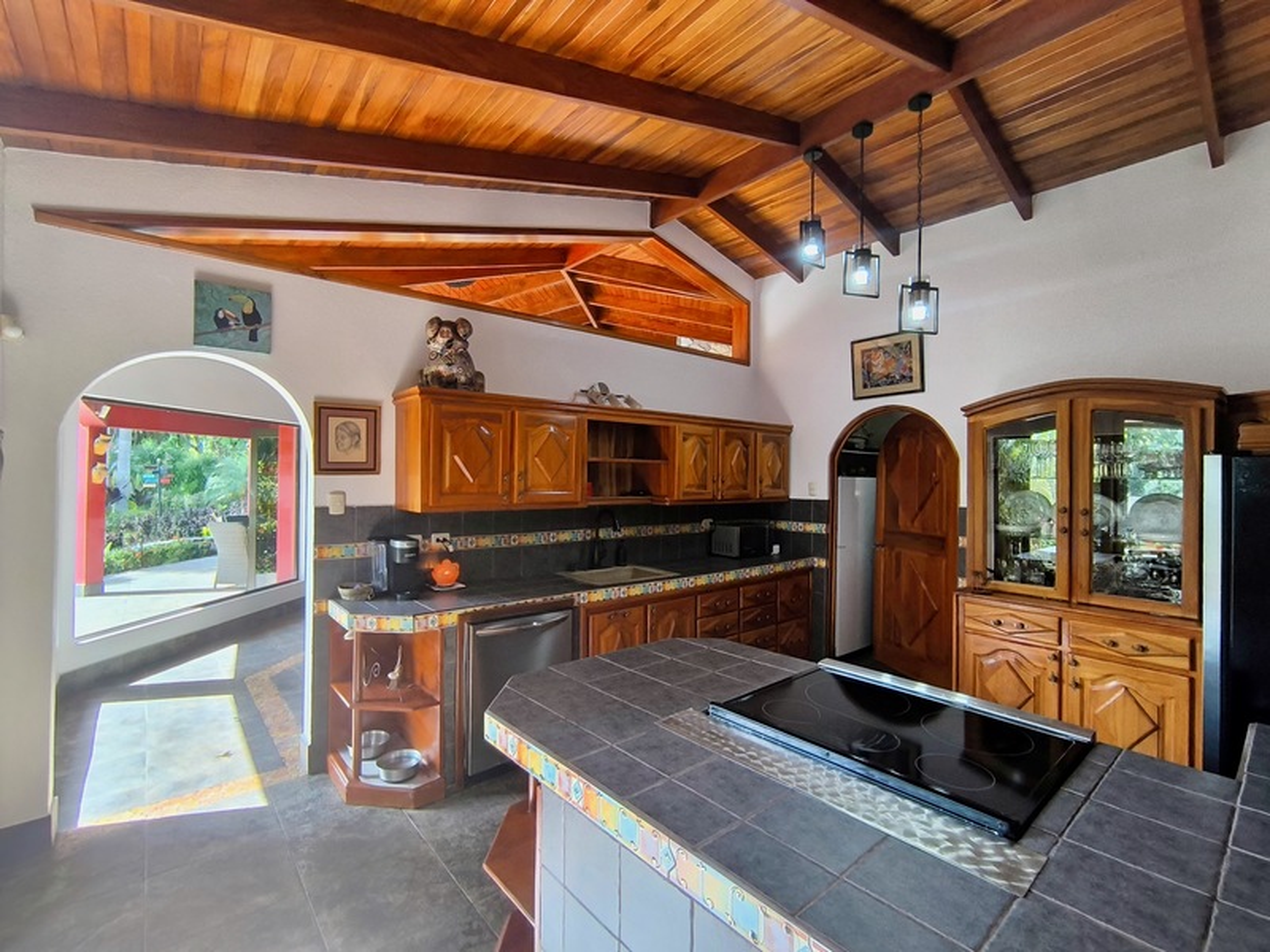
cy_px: 476
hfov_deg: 94.5
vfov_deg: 78.1
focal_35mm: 16
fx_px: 587
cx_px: 635
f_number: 2.2
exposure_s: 1/50
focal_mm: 1.65
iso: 160
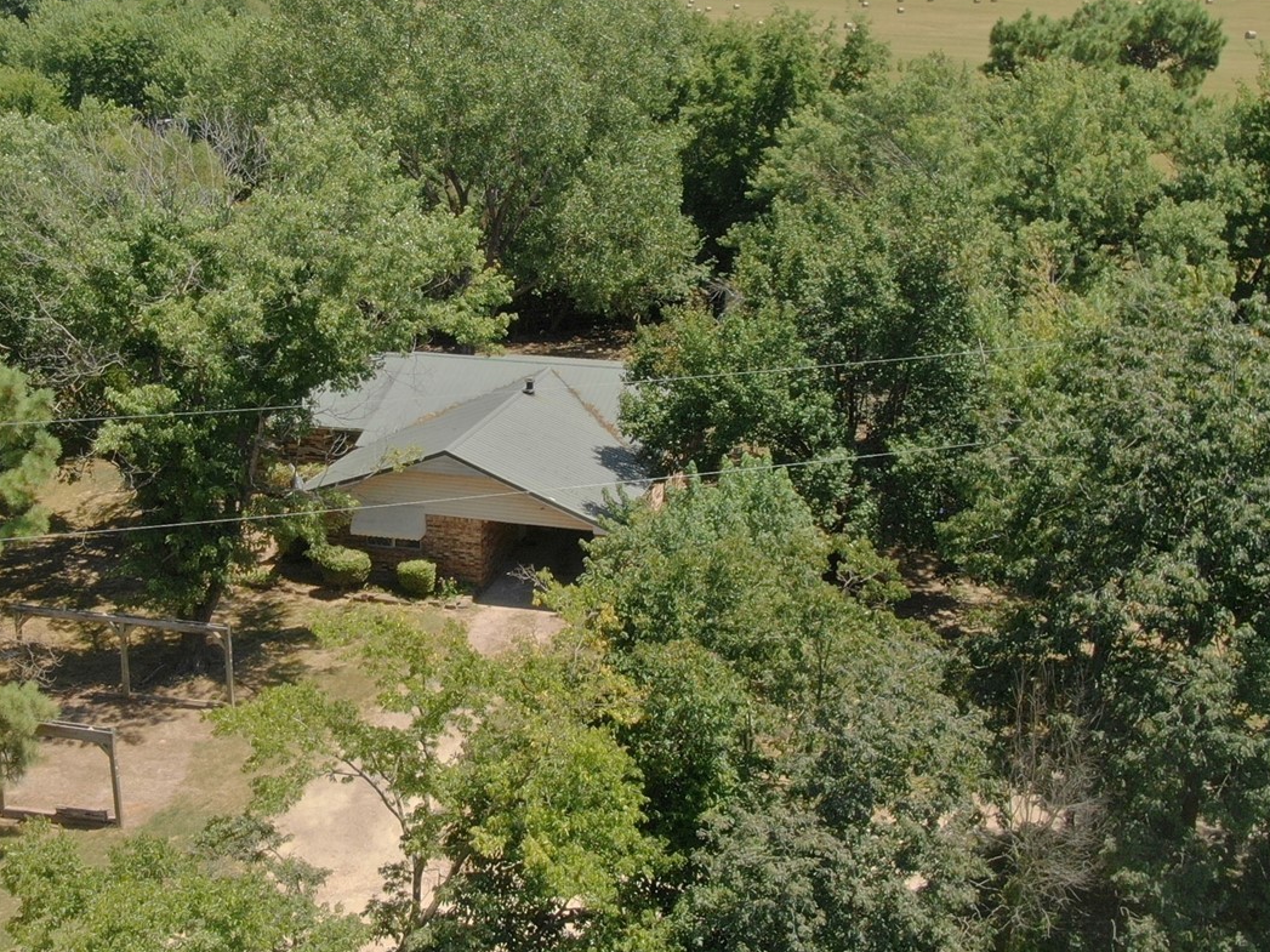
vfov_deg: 32.9
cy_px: 448
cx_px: 484
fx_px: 1614
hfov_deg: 42.7
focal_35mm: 44
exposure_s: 1/61.3
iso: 100
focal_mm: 4.39
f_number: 2.8
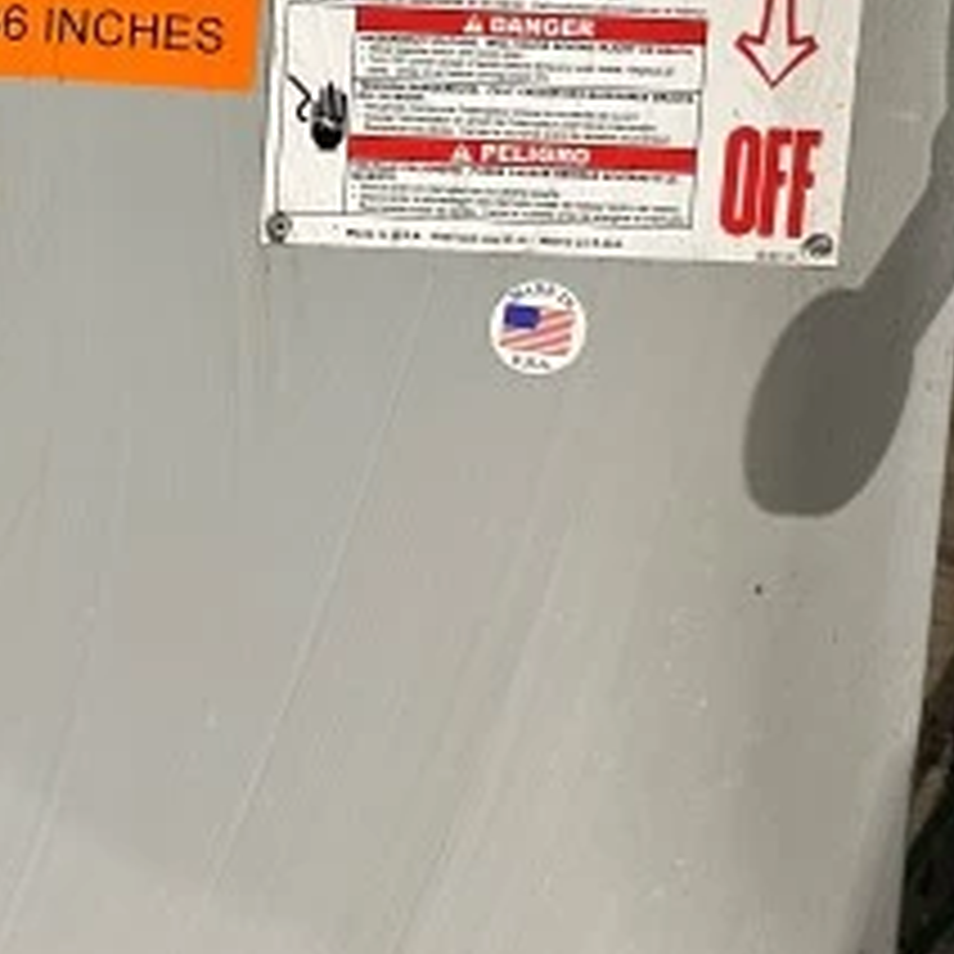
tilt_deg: -80.1
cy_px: -76
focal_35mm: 77
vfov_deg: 21.4
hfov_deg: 22.0
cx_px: 130
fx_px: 2401
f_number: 1.78
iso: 200
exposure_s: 1/60
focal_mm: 6.86
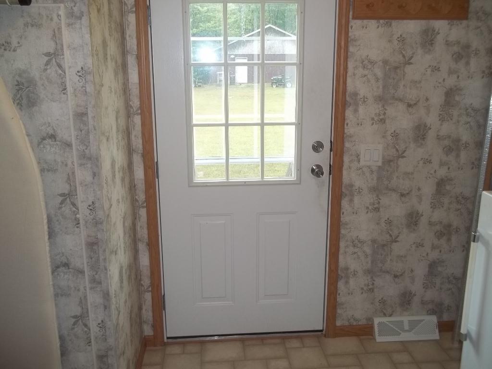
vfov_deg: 44.2
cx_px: 246
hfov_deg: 56.8
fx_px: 455
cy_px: 184
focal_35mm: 32
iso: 64
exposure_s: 1/40
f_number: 2.9
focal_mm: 5.7
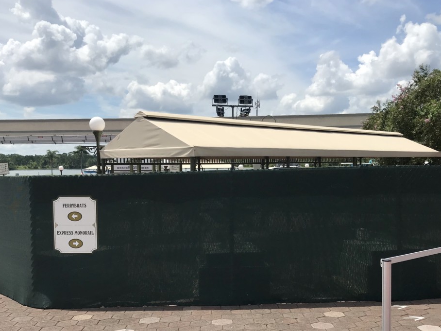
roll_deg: +1.1
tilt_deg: -5.3
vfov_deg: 38.4
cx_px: 217
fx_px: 471
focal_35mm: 37
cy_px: 208
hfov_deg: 50.1
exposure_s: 1/3300
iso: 20
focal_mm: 3.99
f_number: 1.8
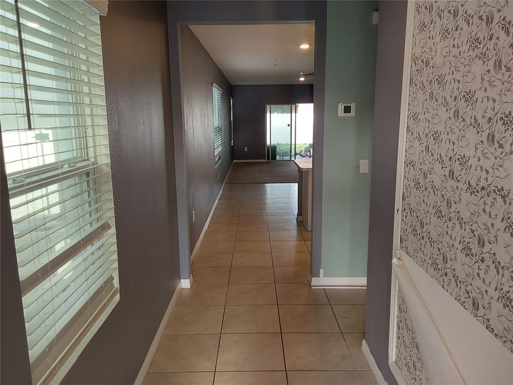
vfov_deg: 49.7
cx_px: 256
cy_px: 192
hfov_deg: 63.4
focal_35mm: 28
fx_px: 415
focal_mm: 2.91
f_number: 1.9
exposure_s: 1/60
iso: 64
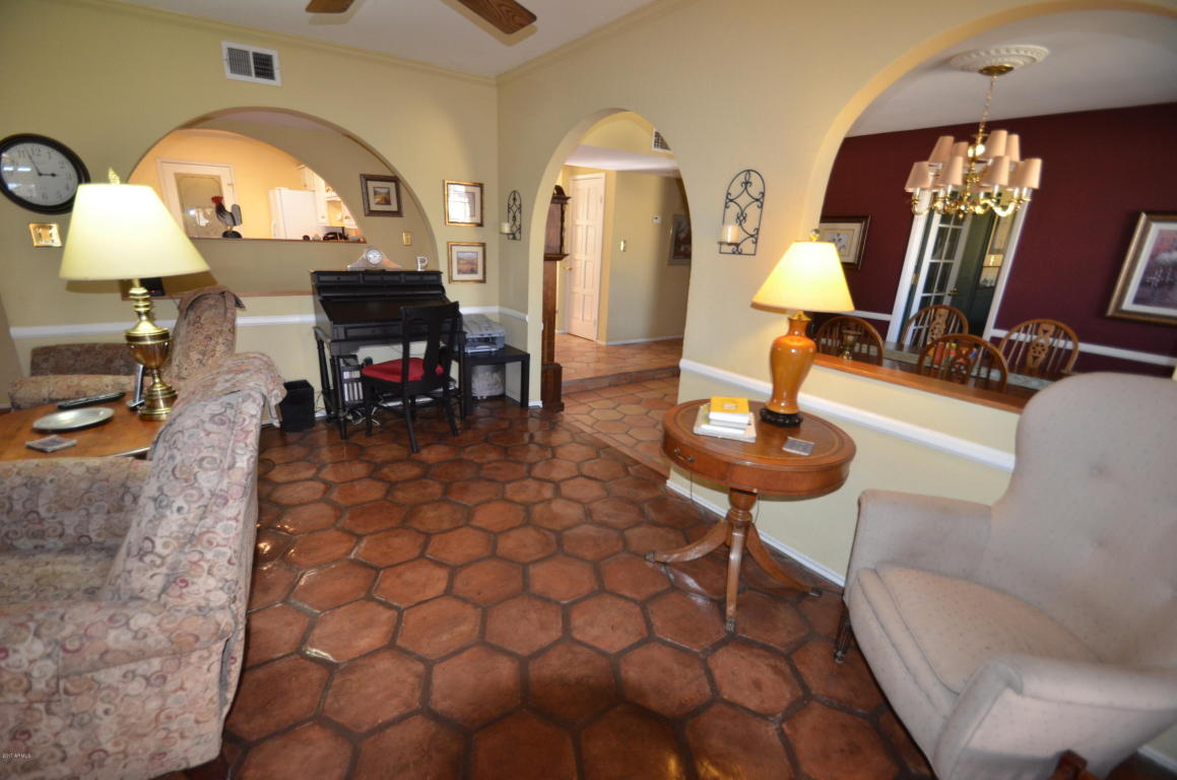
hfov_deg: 100.5
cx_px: 588
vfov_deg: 77.1
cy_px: 390
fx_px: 489
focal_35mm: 15
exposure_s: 1/60
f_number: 3.5
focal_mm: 10
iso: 800
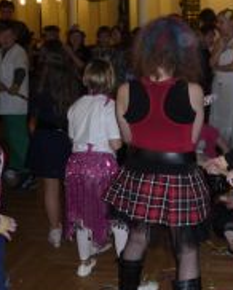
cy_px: 112
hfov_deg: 24.6
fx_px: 516
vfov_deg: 31.3
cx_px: 214
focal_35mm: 60
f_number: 3.3
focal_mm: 4.7
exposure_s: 1/30
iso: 250
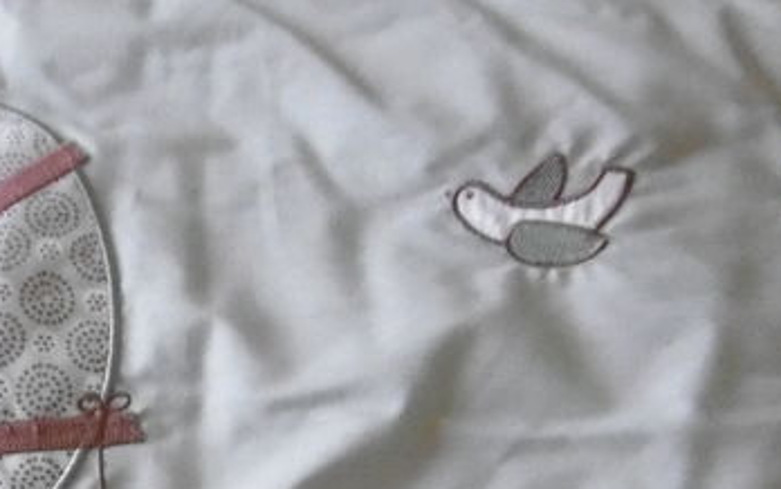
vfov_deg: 16.5
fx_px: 1555
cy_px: 711
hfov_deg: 27.7
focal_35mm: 73
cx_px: 175
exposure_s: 1/160
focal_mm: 4.3
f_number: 3.1
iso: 800
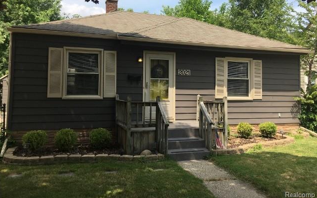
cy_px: 80
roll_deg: -0.3
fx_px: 268
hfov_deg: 61.2
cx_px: 158
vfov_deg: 40.4
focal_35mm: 31
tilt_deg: +3.5
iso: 25
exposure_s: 1/1054
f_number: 2.2
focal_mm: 4.15
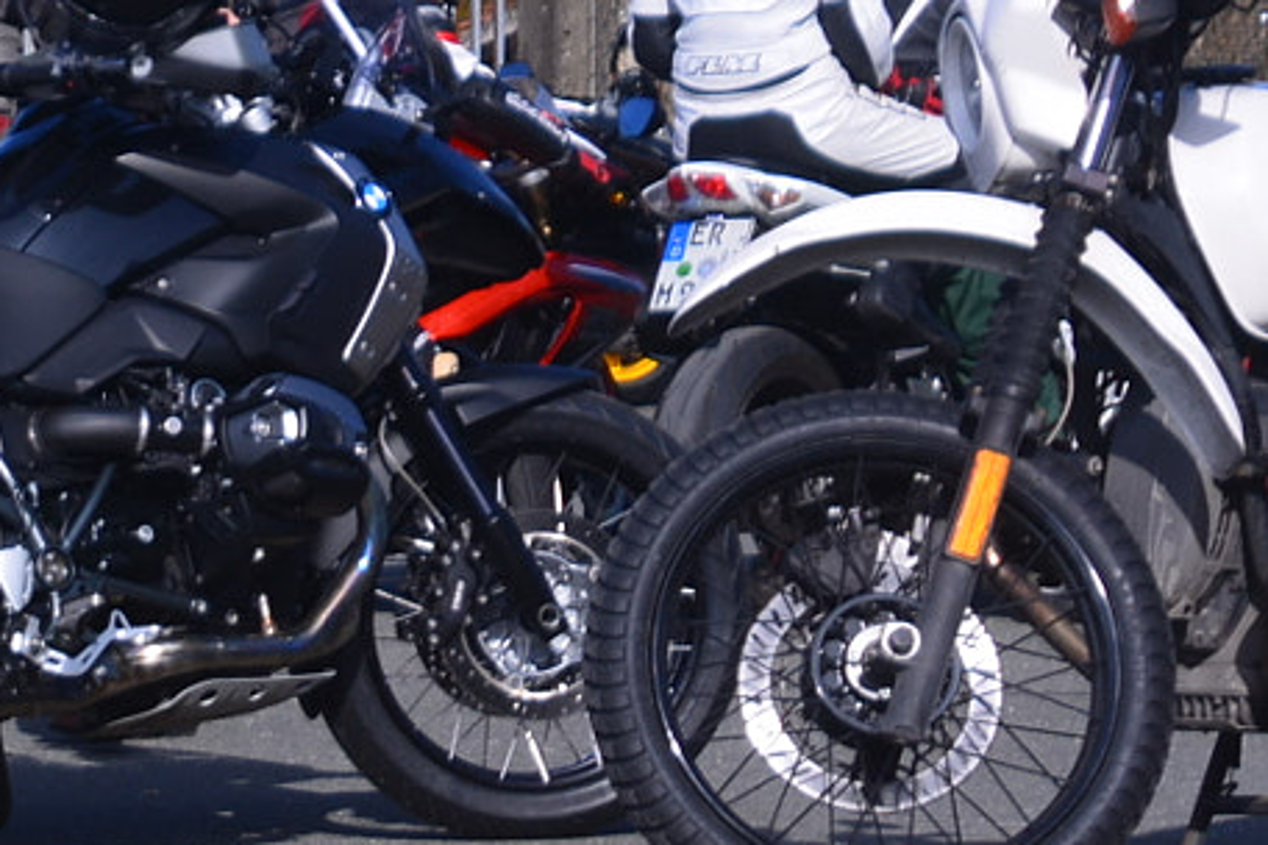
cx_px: -1151
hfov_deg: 7.7
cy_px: 1488
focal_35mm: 256
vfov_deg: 5.3
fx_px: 9016
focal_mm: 38
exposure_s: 1/250
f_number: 8
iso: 110
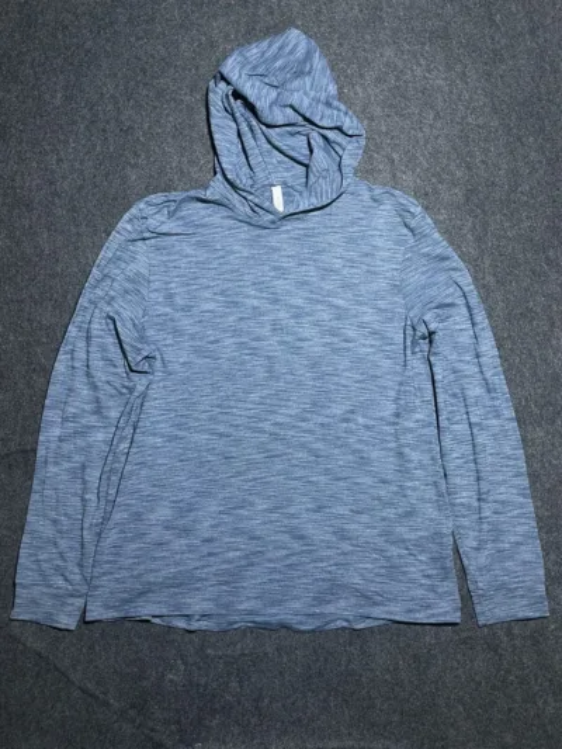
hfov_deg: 53.1
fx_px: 563
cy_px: 374
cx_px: 281
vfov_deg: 67.3
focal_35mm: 26
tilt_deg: -62.8
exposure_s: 1/50
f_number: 1.6
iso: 64
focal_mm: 4.2
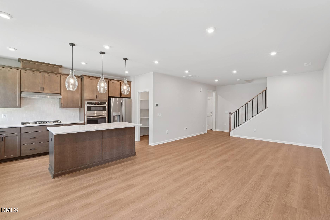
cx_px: 165
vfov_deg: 73.7
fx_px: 147
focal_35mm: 16
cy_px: 110
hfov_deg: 96.7
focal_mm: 16
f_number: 10
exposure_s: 1/6
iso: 200
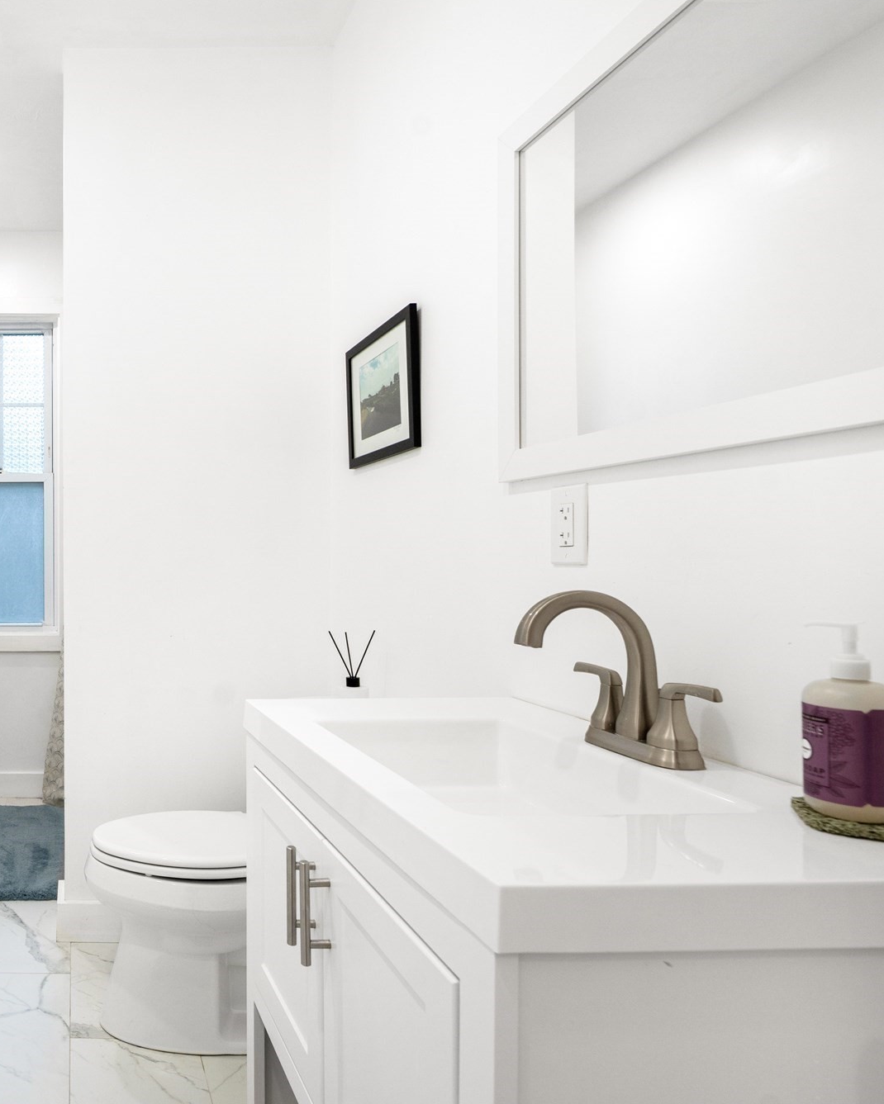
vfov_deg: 72.6
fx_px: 752
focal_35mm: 23
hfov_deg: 52.0
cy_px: 558
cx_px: 56
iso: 640
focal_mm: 16
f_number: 7.1
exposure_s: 1/80
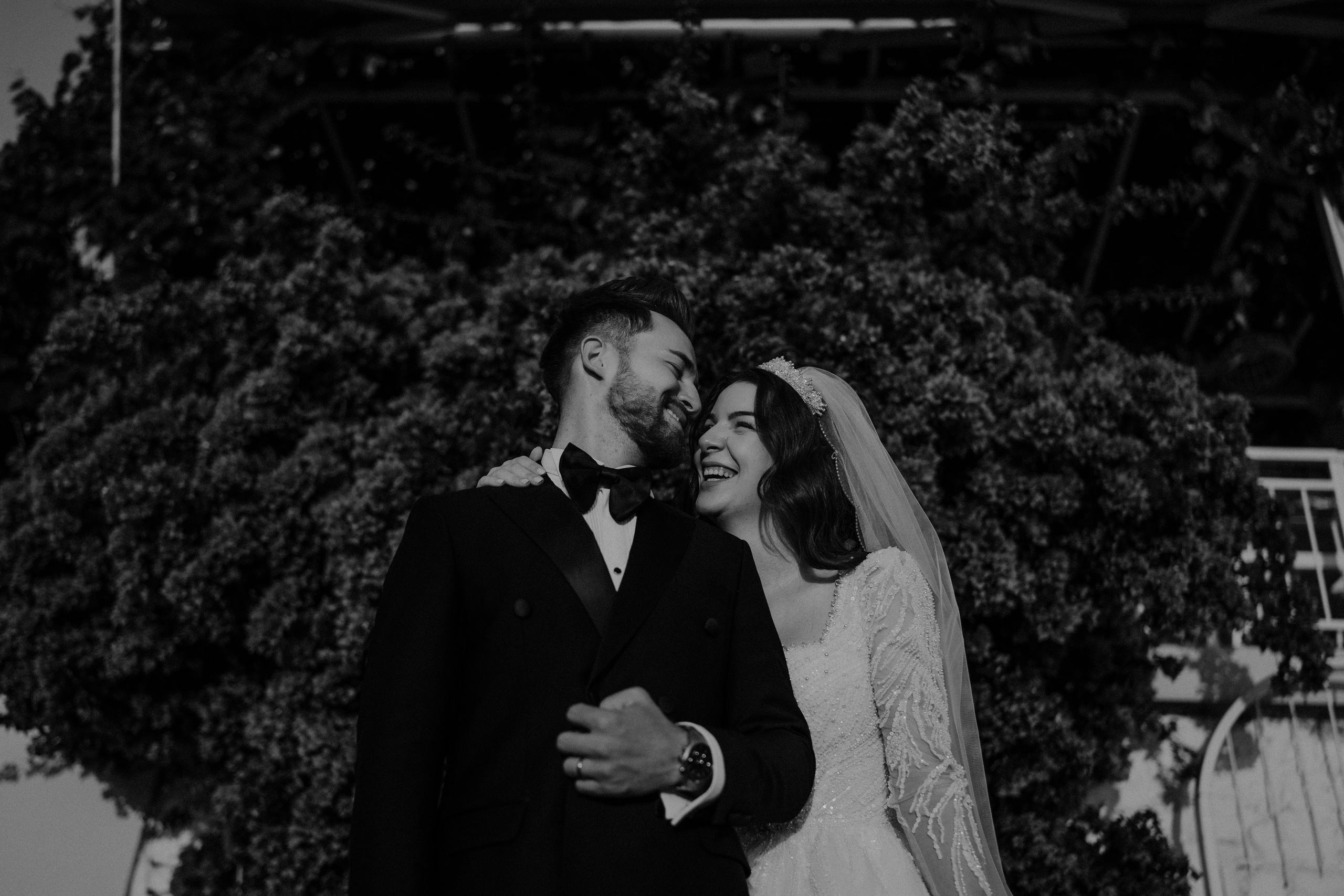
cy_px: 448
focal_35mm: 35
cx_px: 672
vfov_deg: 37.9
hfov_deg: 54.4
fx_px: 1307
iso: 100
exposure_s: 1/1250
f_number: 1.8
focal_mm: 35
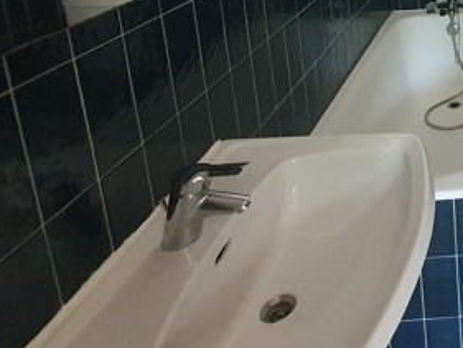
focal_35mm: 37
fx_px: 495
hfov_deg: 37.6
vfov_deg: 32.9
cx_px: 558
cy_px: -53
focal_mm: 1.8
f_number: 2.2
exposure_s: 1/33
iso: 640
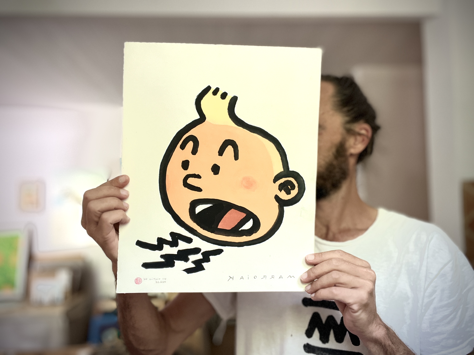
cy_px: 178
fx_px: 411
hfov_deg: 60.0
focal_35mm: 30
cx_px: 237
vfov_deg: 46.8
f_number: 2.2
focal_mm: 2.71
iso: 160
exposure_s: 1/60
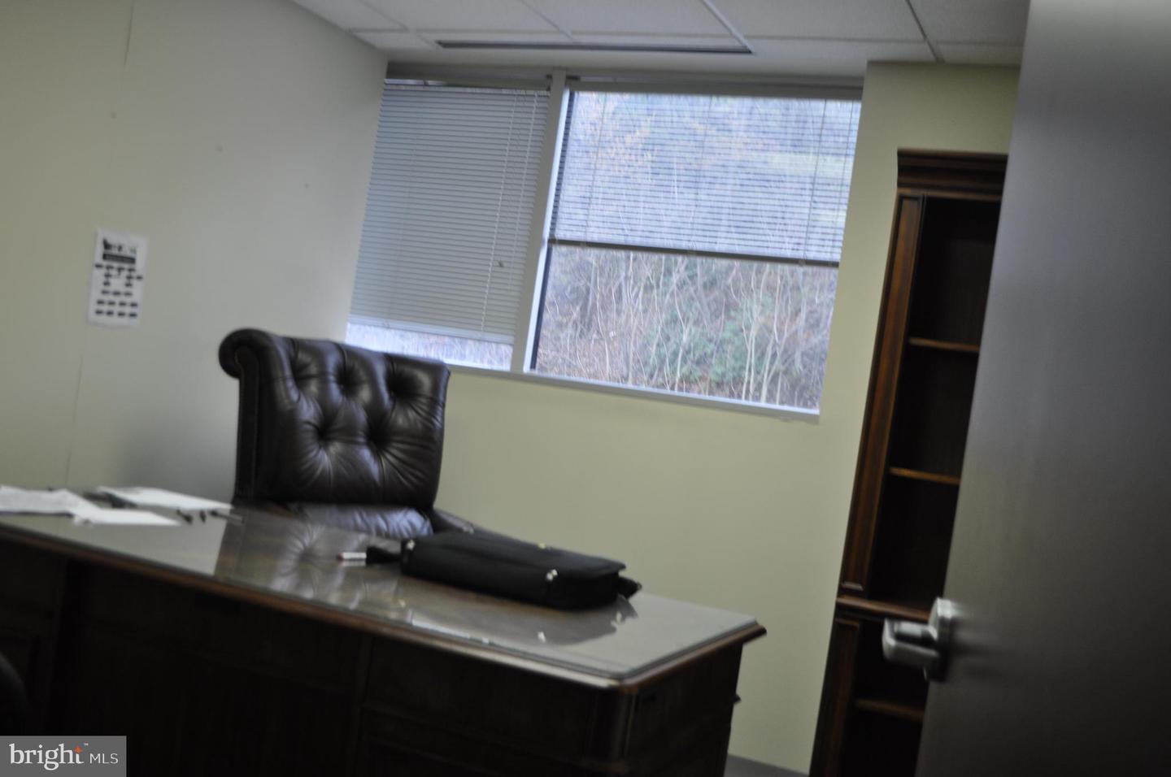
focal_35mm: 39
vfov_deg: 34.1
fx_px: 1267
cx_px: 586
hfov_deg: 49.6
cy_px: 388
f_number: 4.2
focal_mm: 26
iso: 400
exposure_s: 1/60
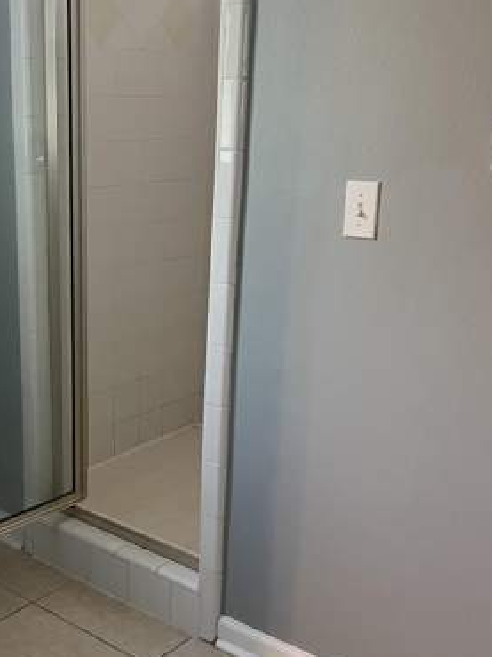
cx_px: 78
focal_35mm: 45
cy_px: 369
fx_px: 854
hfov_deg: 31.1
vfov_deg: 42.0
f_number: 1.6
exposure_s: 1/60
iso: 400
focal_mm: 5.1
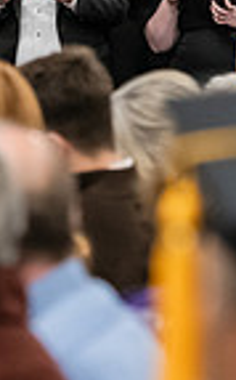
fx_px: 4356
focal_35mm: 422
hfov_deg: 3.1
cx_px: -212
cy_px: -78
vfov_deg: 5.0
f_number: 3.5
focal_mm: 102
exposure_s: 1/200
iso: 3200
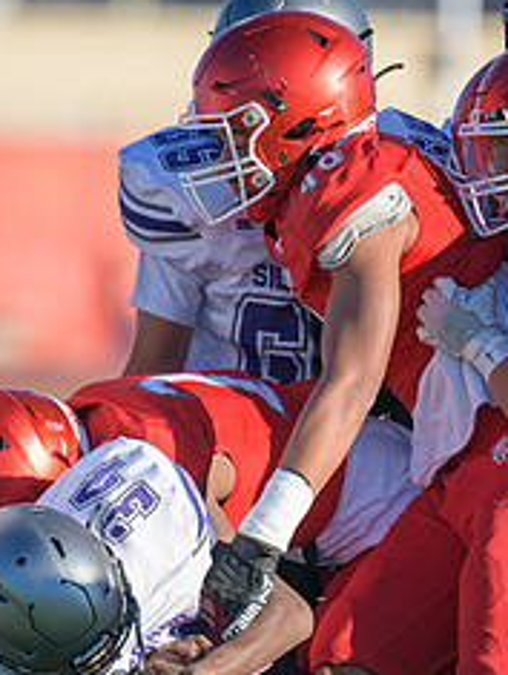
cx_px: 270
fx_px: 13874
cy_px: 381
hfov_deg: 2.1
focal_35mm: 711
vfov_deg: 2.8
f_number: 2.8
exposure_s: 1/6400
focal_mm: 300
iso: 400
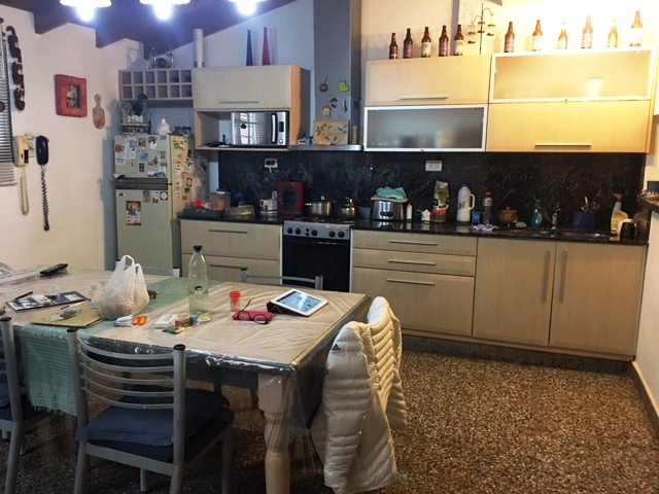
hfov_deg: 61.7
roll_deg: -0.4
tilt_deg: -9.6
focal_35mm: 29
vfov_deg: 48.2
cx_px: 330
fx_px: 552
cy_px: 247
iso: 80
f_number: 2.2
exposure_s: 1/17
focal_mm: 4.15
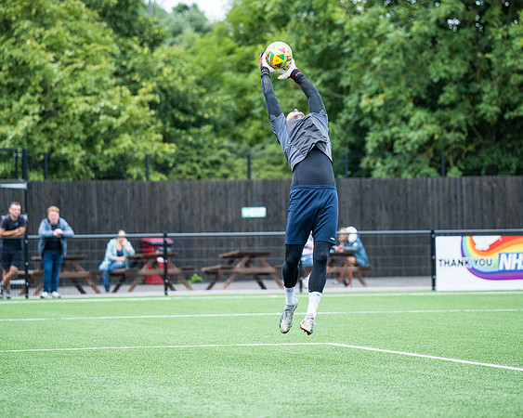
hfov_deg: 10.5
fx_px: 2847
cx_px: 276
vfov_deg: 8.4
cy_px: 203
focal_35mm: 184
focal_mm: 135
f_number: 2.8
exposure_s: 1/1250
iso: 1000
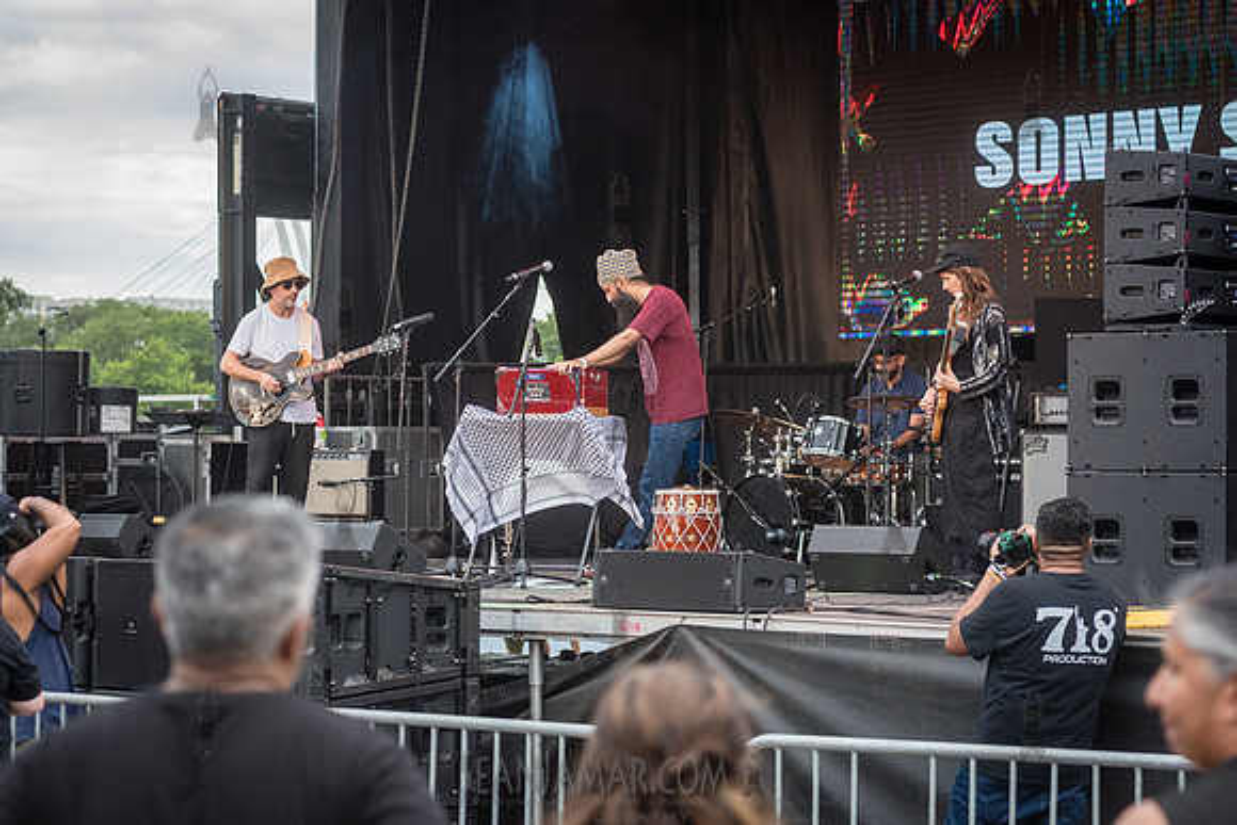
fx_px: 3186
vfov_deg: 14.8
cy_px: 412
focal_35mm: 93
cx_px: 618
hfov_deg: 22.0
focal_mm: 92
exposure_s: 1/1250
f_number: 4.5
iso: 2000
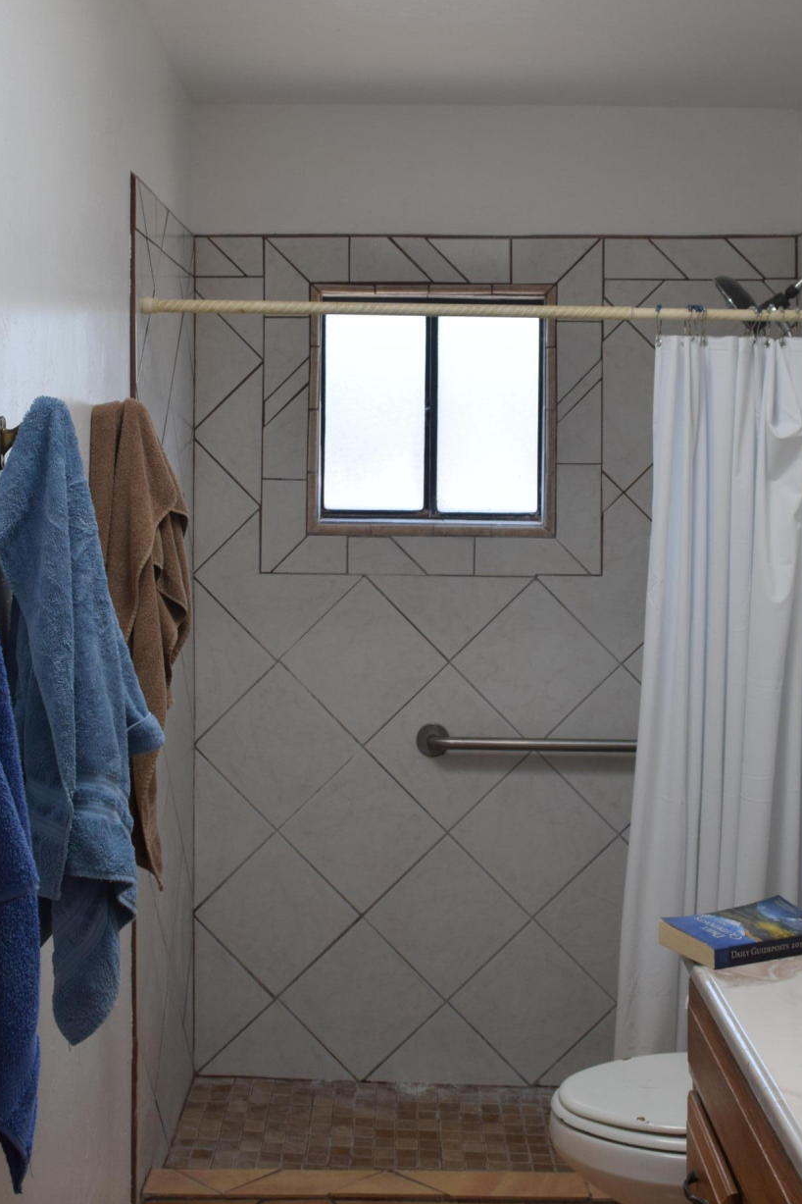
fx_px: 1470
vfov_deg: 44.4
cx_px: 382
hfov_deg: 30.5
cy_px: 514
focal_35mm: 44
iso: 400
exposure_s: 1/125
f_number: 5.6
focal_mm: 18
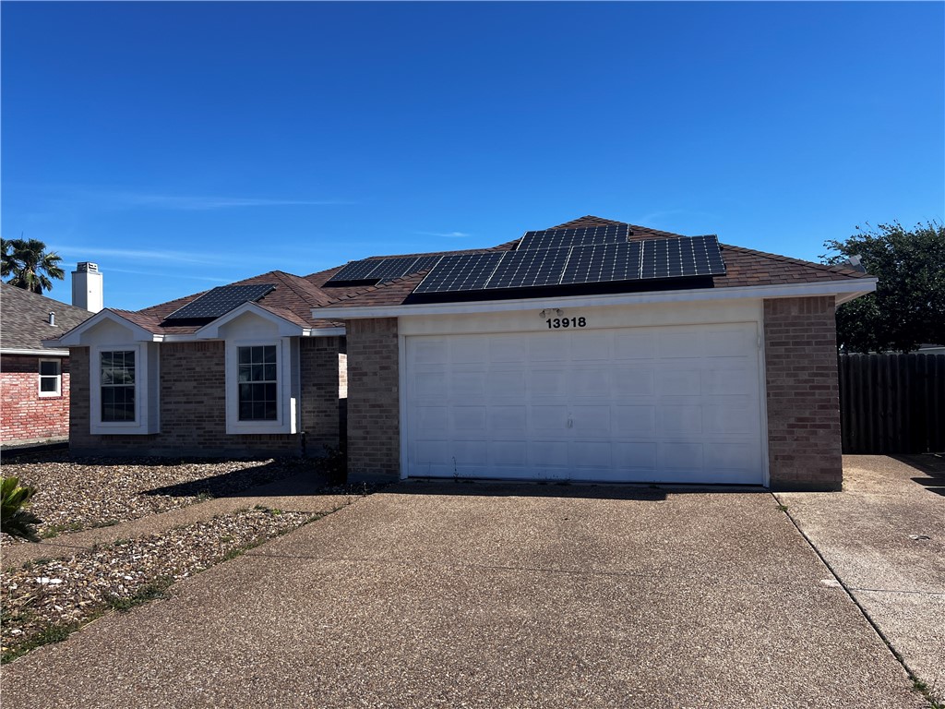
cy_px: 354
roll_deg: +0.9
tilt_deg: +1.7
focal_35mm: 26
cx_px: 472
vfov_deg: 53.1
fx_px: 710
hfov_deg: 67.3
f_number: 1.5
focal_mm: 5.7
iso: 50
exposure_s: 1/4444
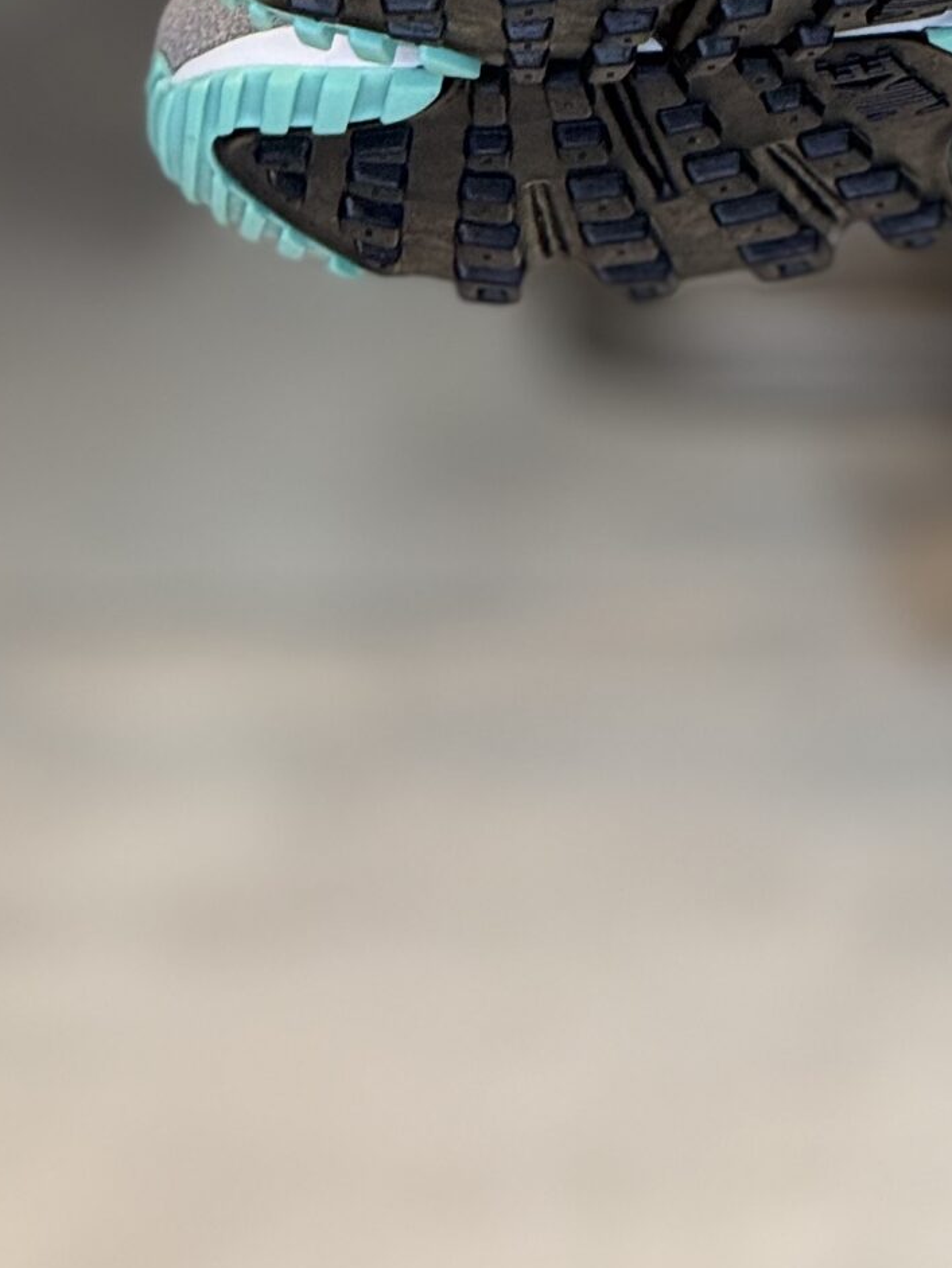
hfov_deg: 4.6
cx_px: 1061
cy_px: -339
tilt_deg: -14.7
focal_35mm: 326
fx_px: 11949
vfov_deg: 6.0
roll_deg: +1.8
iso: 80
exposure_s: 1/100
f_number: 2.8
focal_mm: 15.66
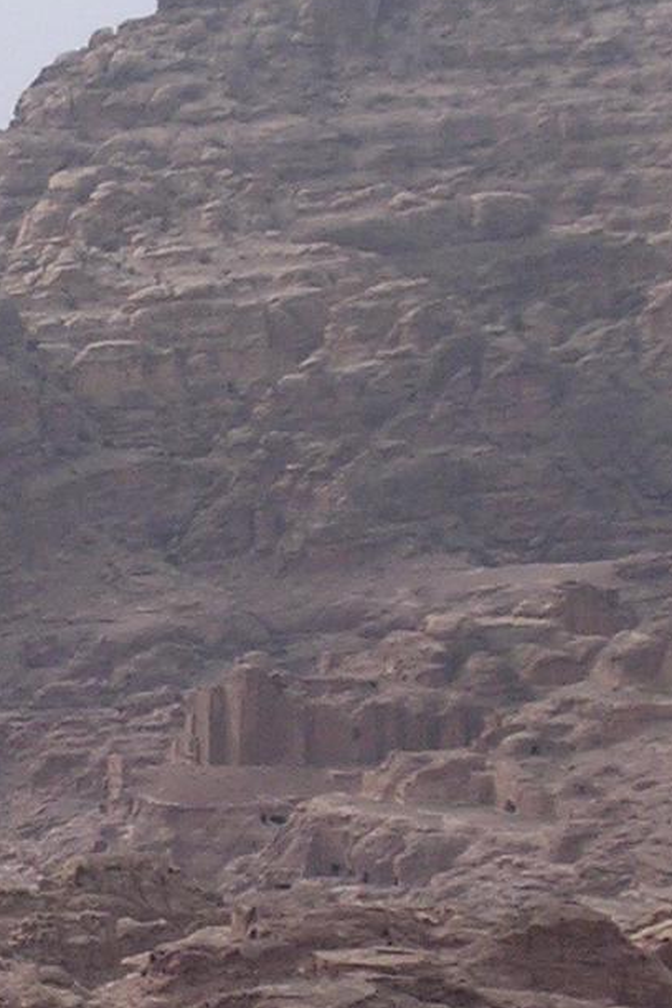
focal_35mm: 360
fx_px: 10073
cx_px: -111
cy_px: 749
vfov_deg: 5.7
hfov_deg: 3.8
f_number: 4.8
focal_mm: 16.7
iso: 100
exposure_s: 1/496
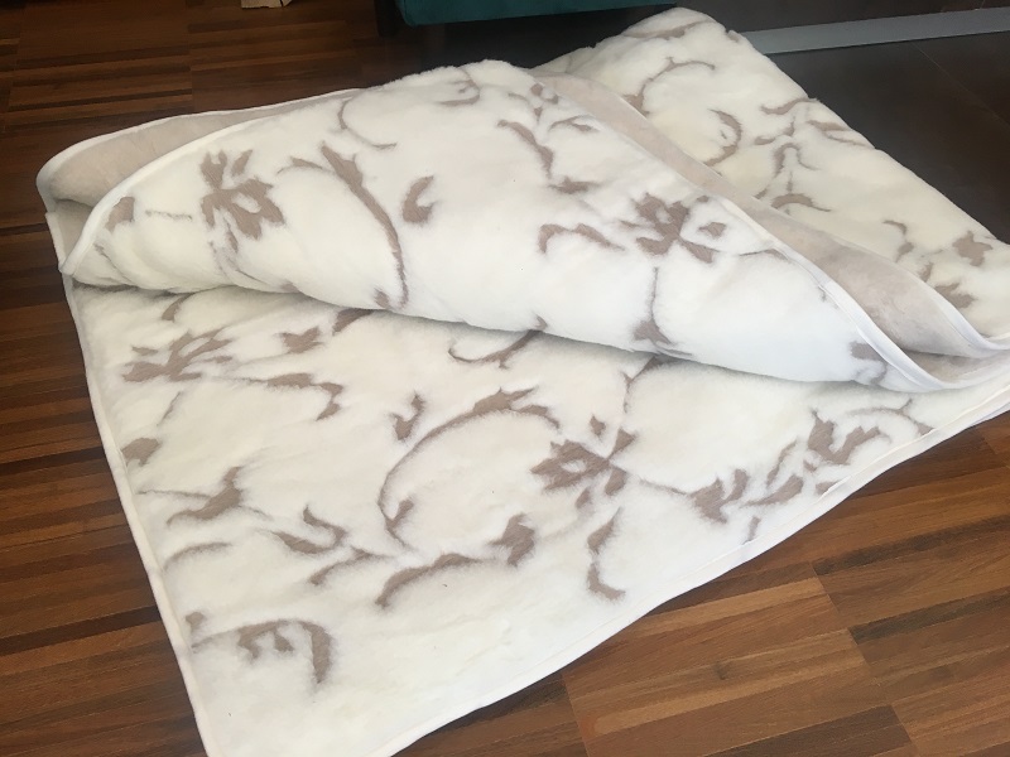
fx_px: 846
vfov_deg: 48.2
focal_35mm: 29
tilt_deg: -50.2
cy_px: 378
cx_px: 505
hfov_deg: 61.7
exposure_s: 1/33
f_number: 2.2
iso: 32
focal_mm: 4.15
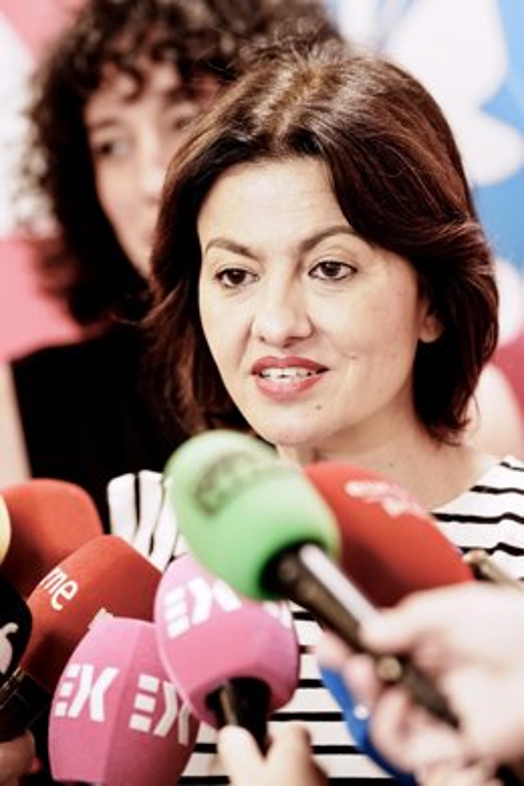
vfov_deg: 10.2
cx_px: 262
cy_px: 393
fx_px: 4410
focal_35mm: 202
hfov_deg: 6.8
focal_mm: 135
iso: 2000
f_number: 1.8
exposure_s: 1/320
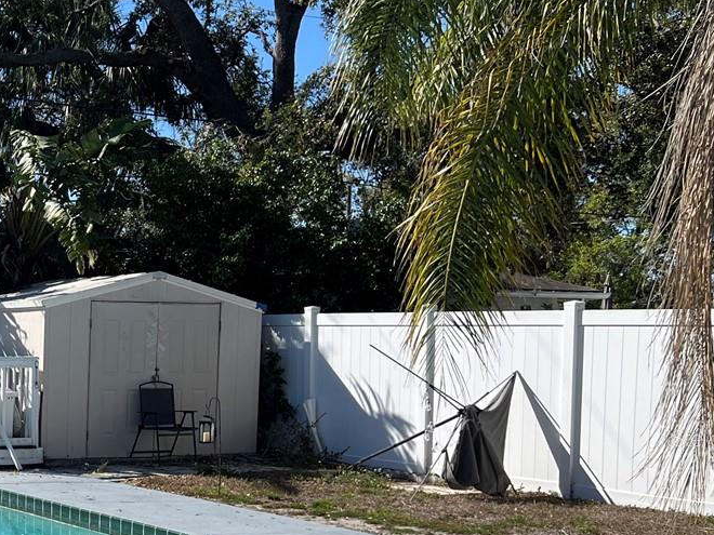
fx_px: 1299
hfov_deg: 27.8
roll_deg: +0.2
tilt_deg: -4.6
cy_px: 438
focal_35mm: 63
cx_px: -91
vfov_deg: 22.9
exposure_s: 1/5319
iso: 50
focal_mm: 5.7
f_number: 1.5
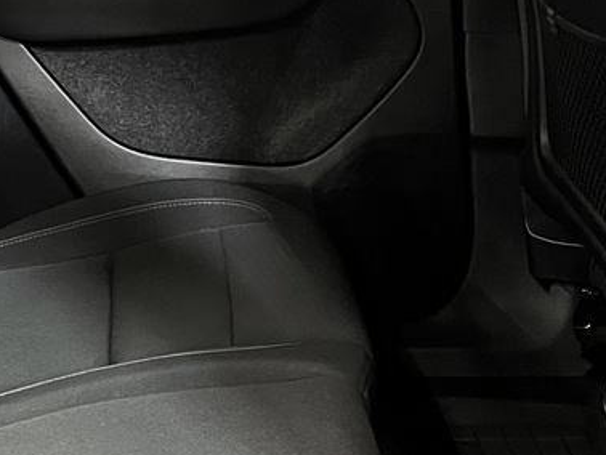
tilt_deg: -16.2
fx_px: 1734
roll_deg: +0.6
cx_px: 122
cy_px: 88
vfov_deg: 14.9
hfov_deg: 19.6
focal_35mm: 99
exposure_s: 1/25
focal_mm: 5.1
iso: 500
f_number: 1.6
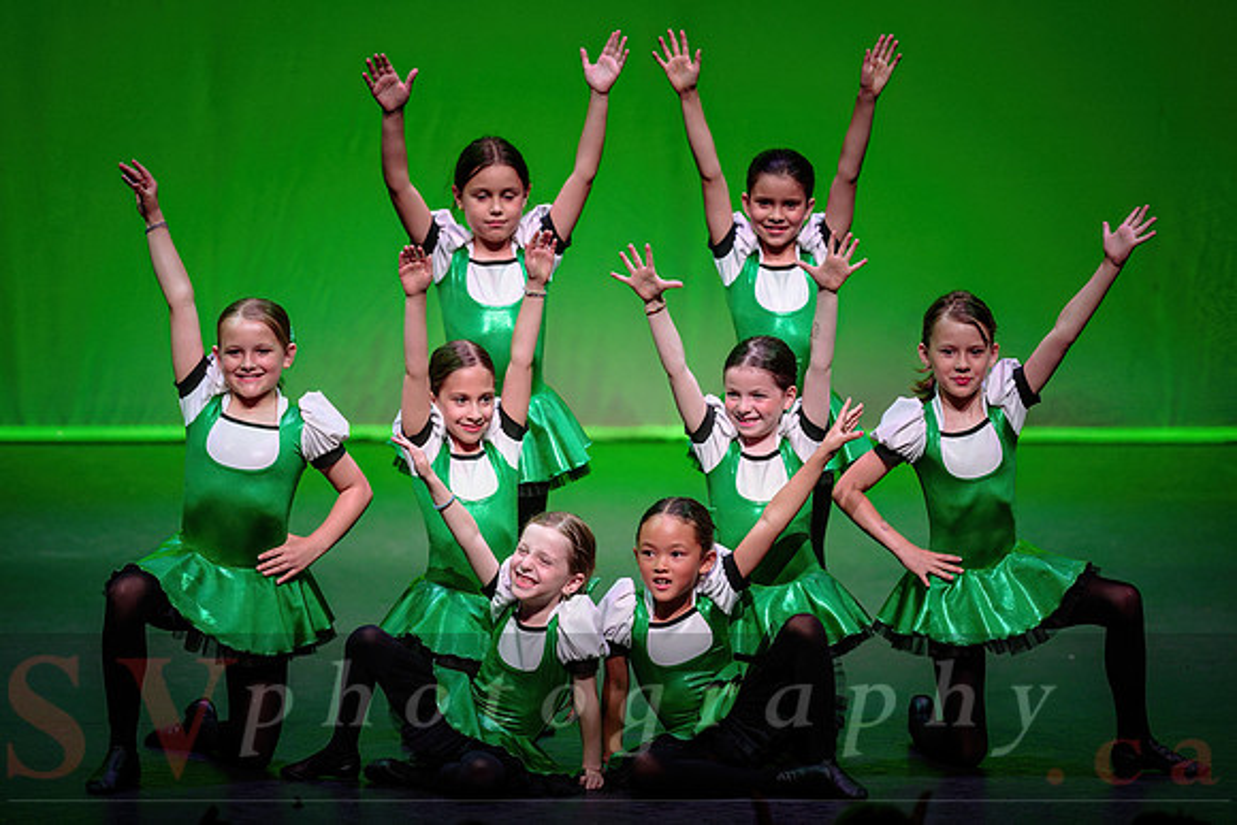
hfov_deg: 9.8
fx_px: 7204
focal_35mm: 210
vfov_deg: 6.6
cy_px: 467
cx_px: 675
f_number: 2.8
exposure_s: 1/500
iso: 1250
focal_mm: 185
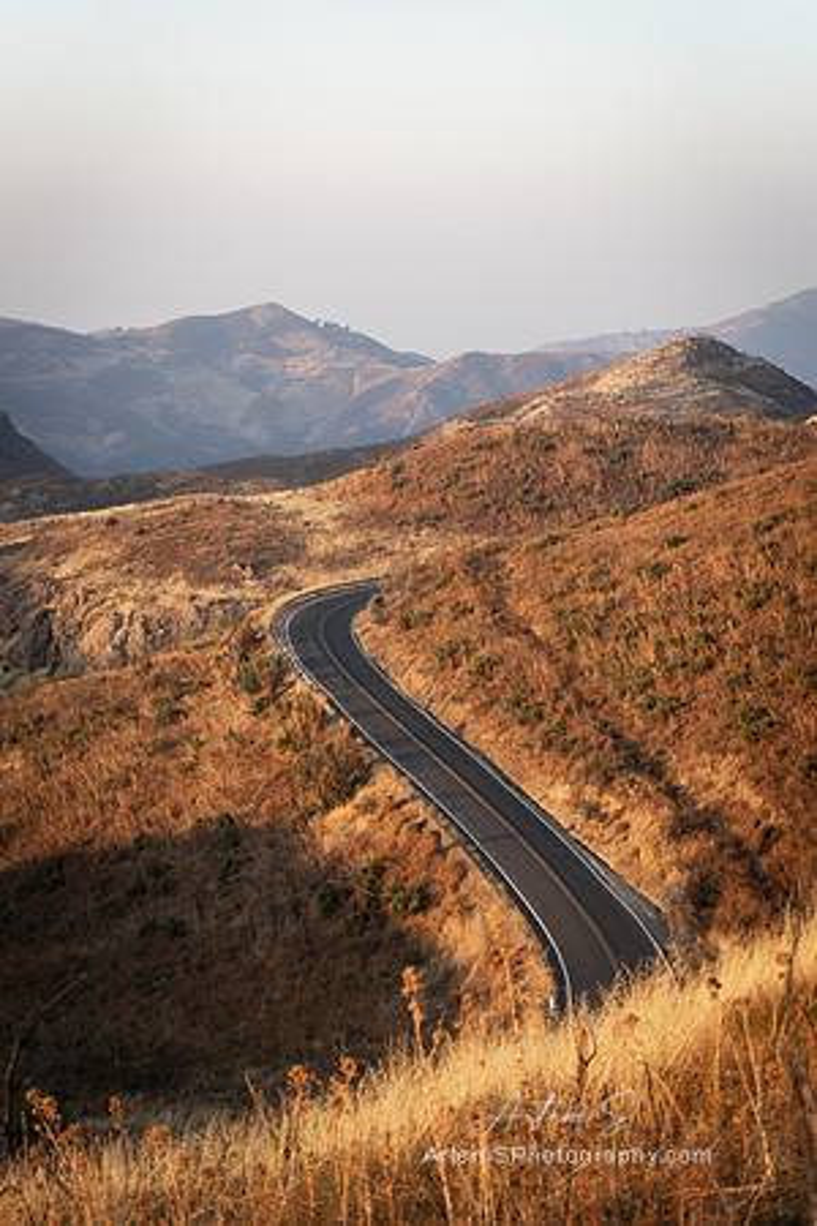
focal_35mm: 55
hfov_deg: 24.6
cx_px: 408
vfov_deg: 36.2
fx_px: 1872
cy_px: 613
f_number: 2.8
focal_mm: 55
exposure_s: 1/400
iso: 100
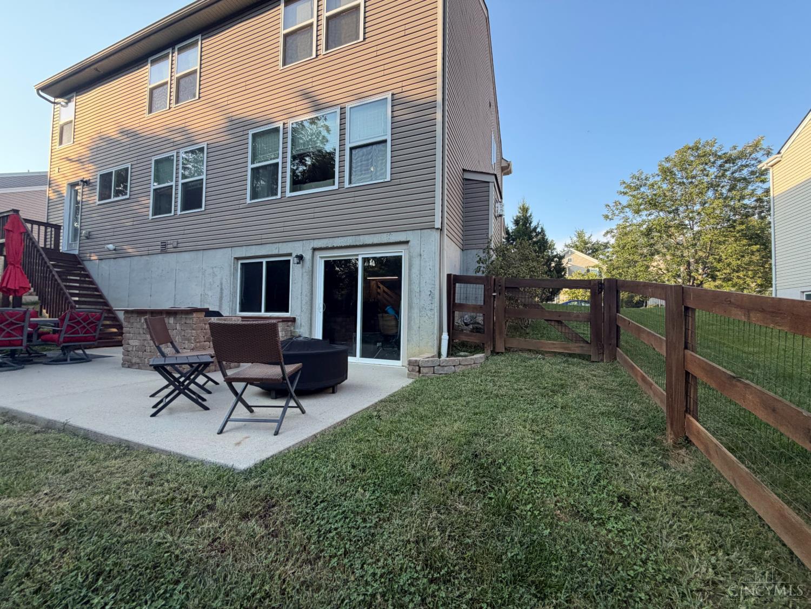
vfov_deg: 85.7
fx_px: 328
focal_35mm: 14
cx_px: 406
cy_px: 304
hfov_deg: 102.1
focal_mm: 2.22
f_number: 2.2
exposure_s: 1/442
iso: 64
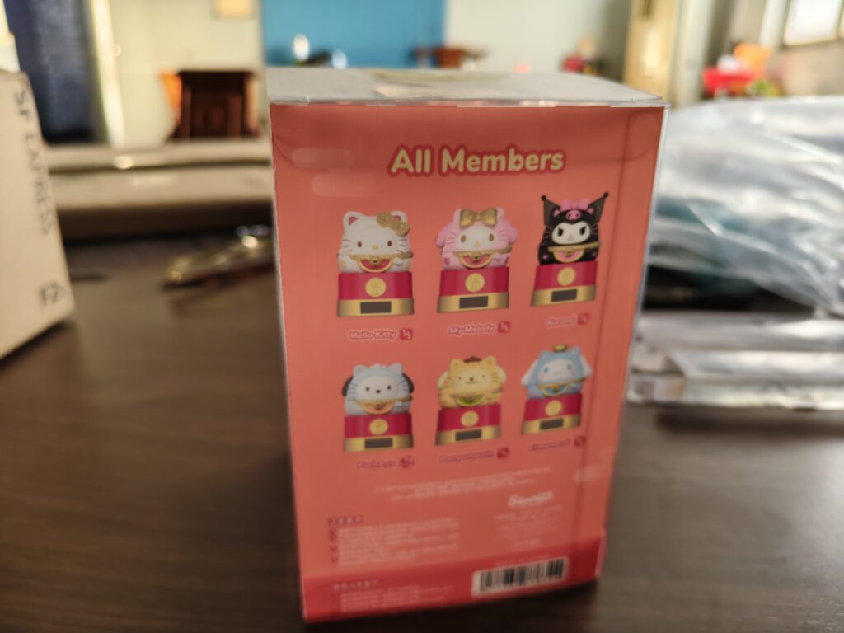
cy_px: 316
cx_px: 422
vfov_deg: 58.9
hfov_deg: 73.9
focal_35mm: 23
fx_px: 561
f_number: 1.88
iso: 139
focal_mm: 5.56
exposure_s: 1/100
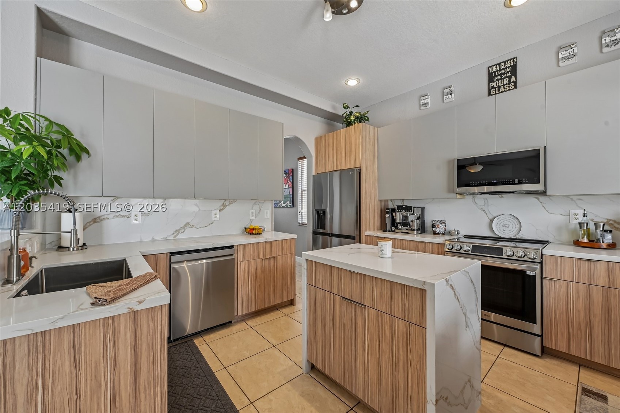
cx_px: 310
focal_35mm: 14
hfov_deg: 104.3
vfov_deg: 81.2
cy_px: 206
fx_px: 241
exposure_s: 1/25
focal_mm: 14
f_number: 9
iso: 320
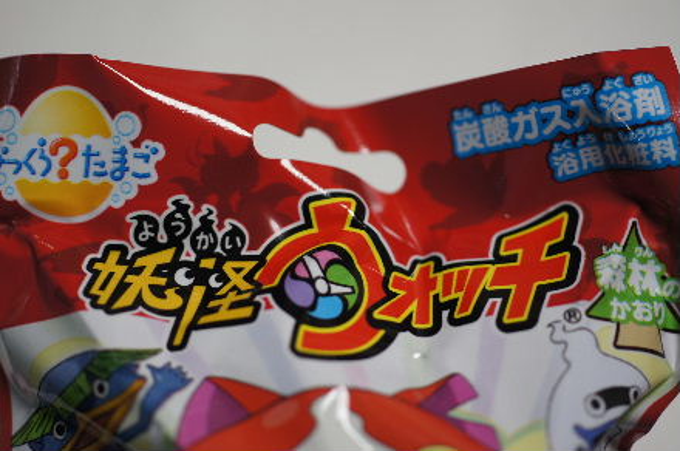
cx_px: 340
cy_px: 226
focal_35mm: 75
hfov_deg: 27.0
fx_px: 1415
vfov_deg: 18.1
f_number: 2.8
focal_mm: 50
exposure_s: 1/80
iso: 400
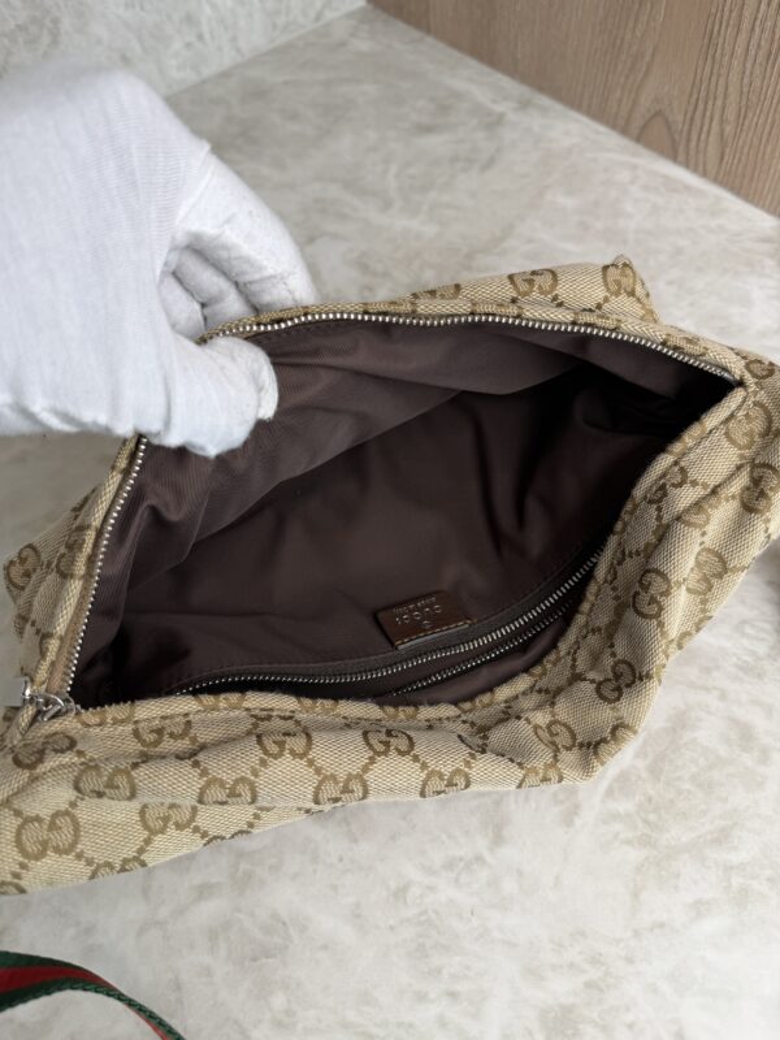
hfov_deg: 56.8
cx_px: 390
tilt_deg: -56.8
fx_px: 721
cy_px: 520
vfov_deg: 71.6
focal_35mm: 24
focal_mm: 6.76
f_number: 1.78
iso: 50
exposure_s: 1/129
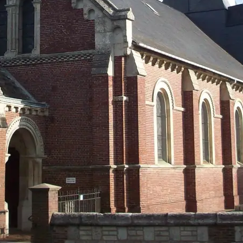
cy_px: -10
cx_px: 104
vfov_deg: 18.3
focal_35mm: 92
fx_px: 731
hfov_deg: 18.9
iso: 80
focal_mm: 6.2
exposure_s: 1/249
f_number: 5.6
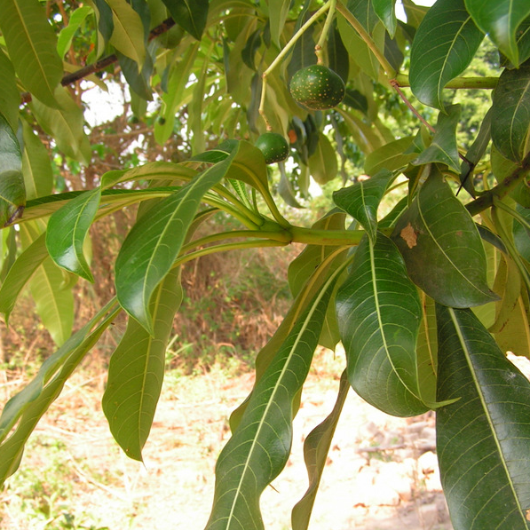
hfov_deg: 37.5
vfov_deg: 37.6
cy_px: 265
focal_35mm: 45
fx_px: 780
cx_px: 288
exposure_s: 1/60
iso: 50
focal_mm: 6.3
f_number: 4.5
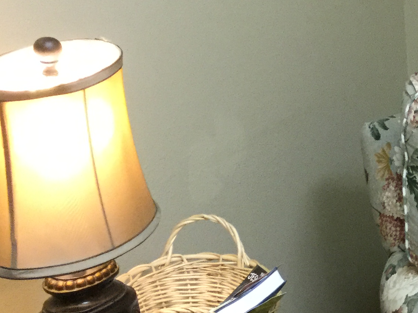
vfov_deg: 16.0
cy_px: 192
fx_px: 1111
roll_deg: +0.0
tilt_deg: -21.9
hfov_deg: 19.4
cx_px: 570
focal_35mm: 92
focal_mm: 3.3
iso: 125
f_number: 2.4
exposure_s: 1/30
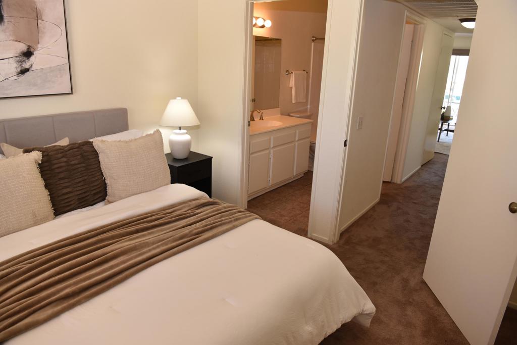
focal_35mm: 24
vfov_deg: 53.1
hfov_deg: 73.7
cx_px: 258
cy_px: 172
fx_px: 345
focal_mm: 24
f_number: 5
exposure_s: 1/100
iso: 800
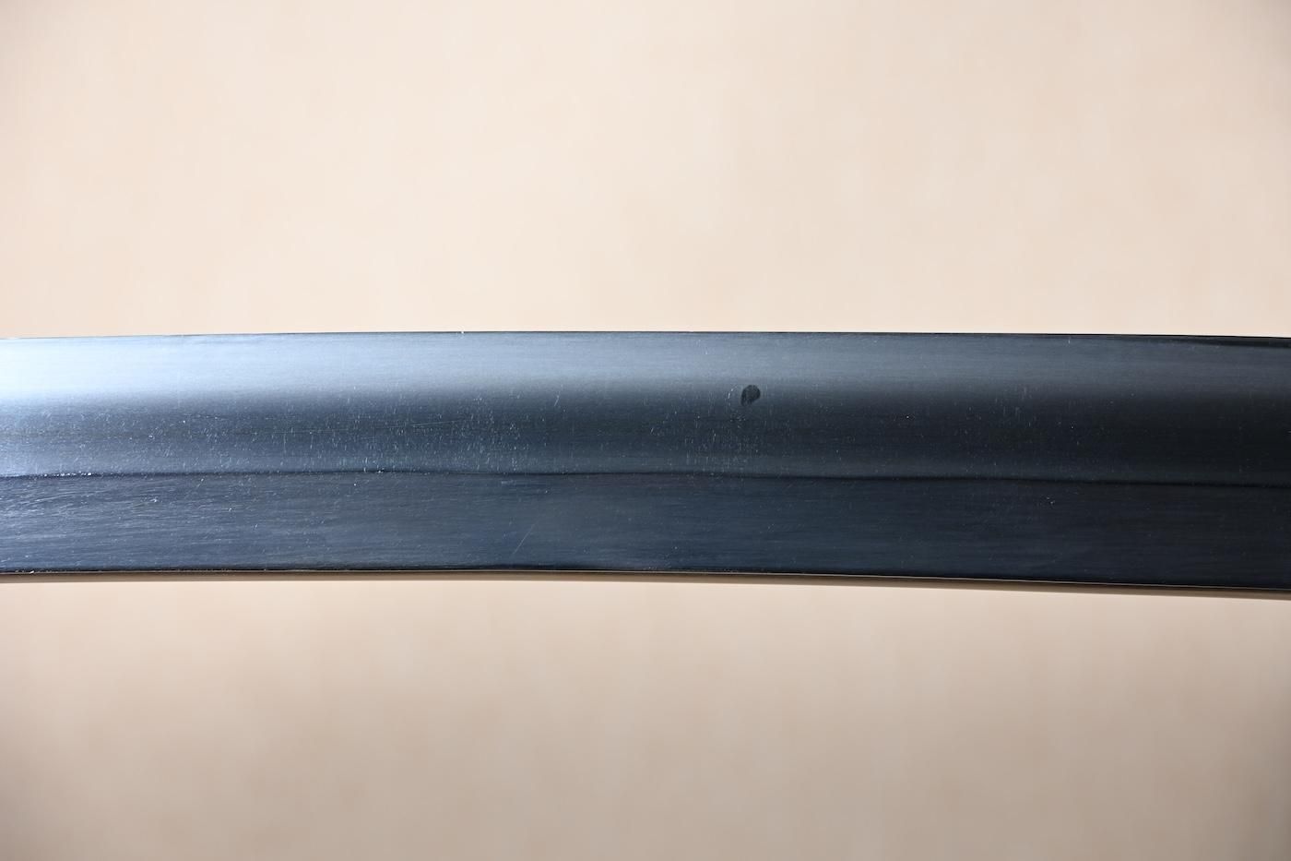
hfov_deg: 20.9
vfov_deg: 14.0
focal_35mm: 98
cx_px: 646
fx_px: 3496
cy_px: 430
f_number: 5
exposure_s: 1/2
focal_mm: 65
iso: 100
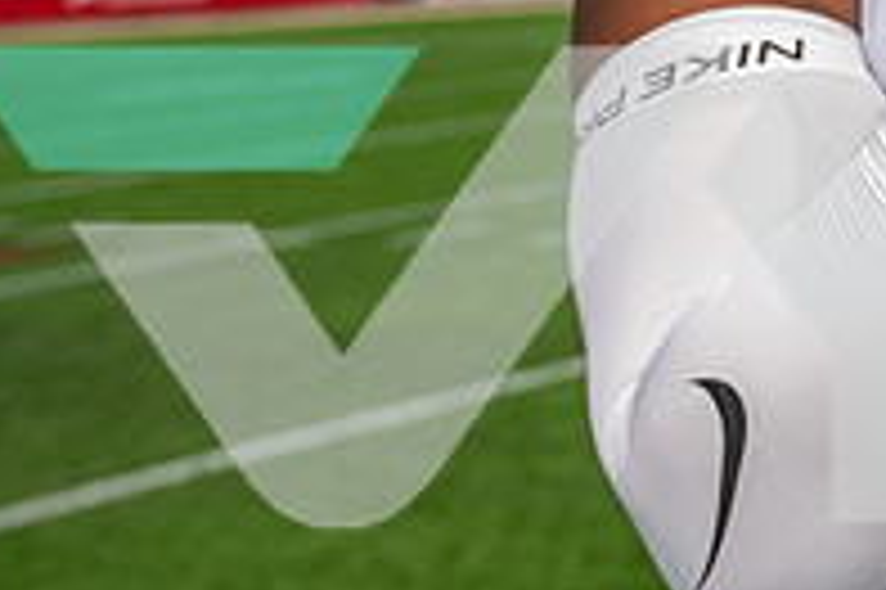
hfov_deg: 17.7
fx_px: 2680
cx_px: 1111
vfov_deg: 12.0
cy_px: -259
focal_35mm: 109
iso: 100
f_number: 5
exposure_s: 1/320
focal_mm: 37
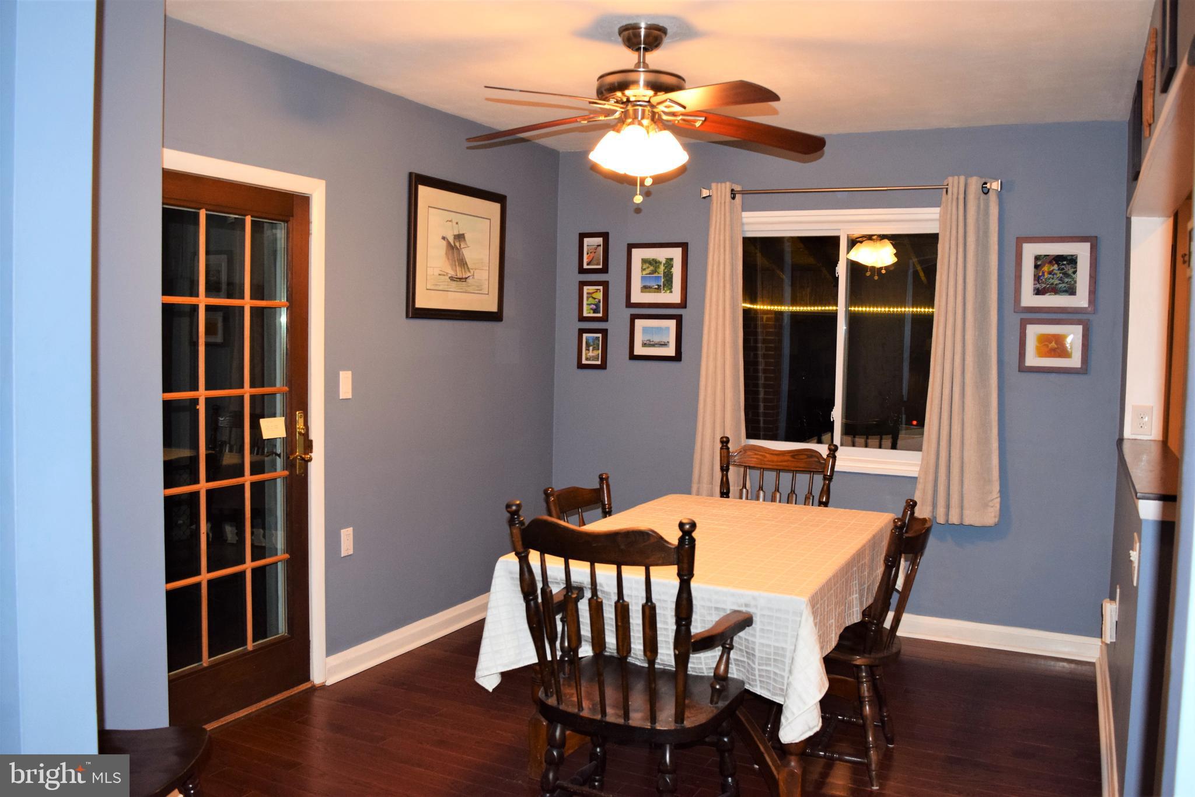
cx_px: 598
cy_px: 398
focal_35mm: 30
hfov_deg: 61.9
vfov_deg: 43.6
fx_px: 996
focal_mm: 20
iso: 800
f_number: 5
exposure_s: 1/100
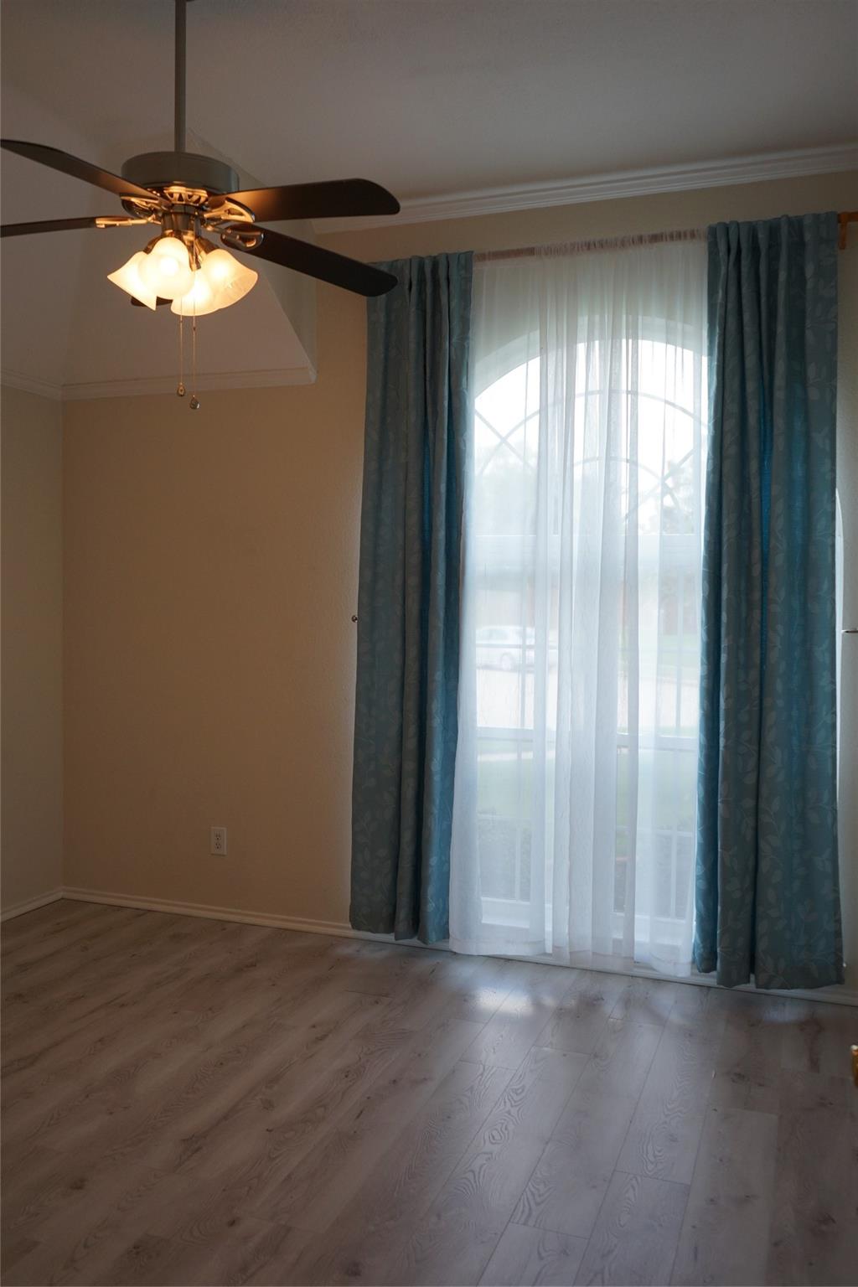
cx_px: 429
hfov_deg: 45.0
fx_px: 1037
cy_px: 644
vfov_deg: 63.7
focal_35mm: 29
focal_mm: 29
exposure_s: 1/60
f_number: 5.6
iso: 320
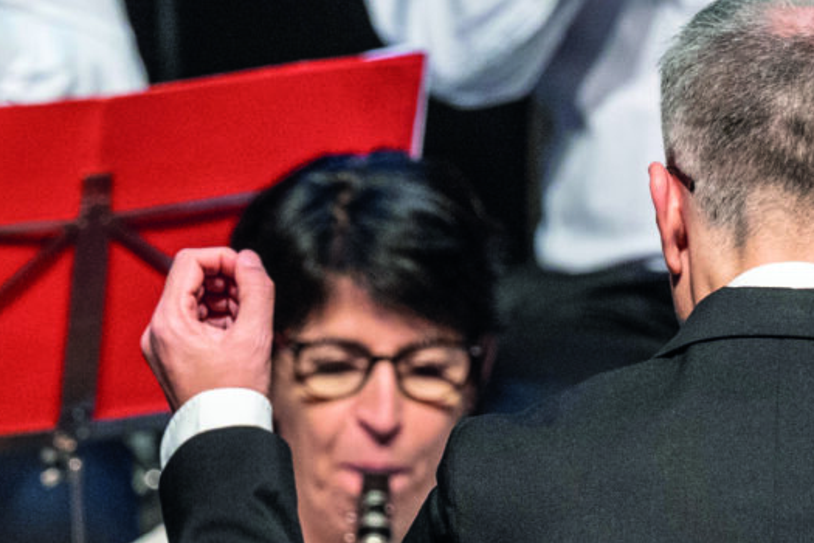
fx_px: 22067
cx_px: 673
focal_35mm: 976
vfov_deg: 1.4
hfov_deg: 2.1
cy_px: 331
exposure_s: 1/200
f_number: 4
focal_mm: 200
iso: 1000
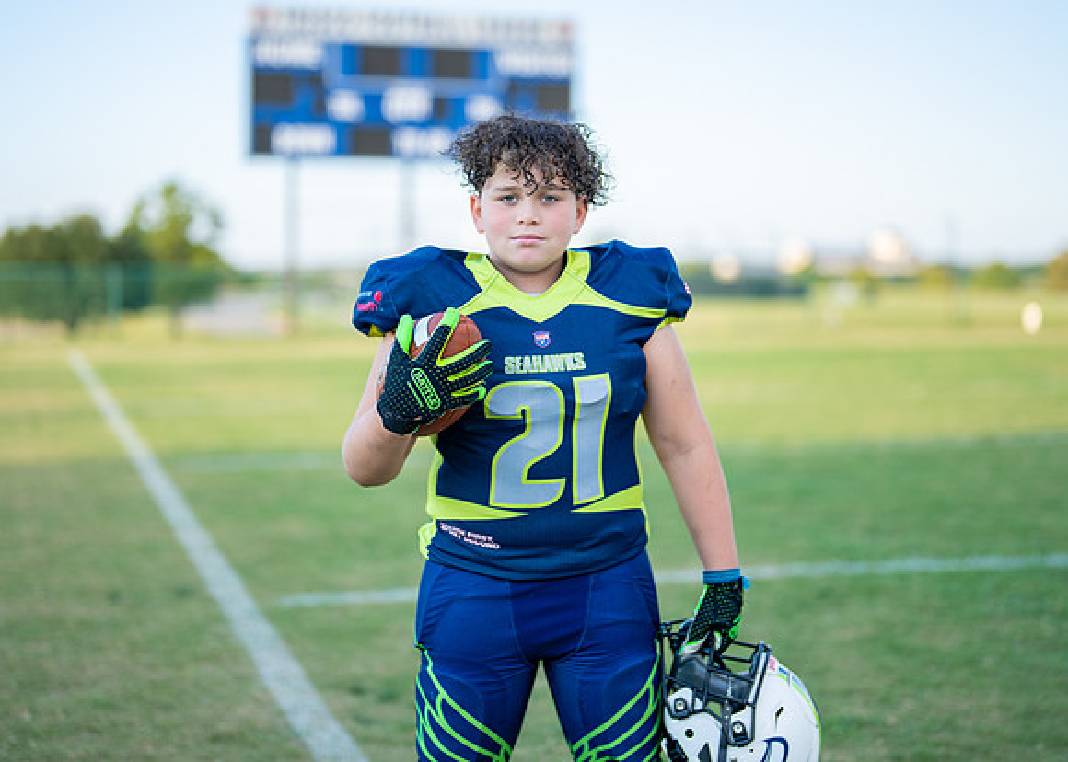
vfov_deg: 23.1
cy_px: 328
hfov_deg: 32.0
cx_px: 529
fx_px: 1863
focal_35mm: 61
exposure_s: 1/2000
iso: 100
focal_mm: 50
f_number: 1.2
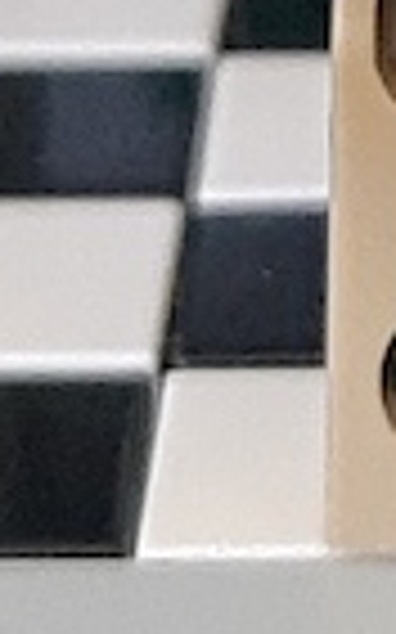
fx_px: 3319
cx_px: 616
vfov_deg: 10.5
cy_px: -319
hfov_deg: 6.7
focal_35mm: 192
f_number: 2
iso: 2000
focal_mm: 4.6
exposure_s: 1/20
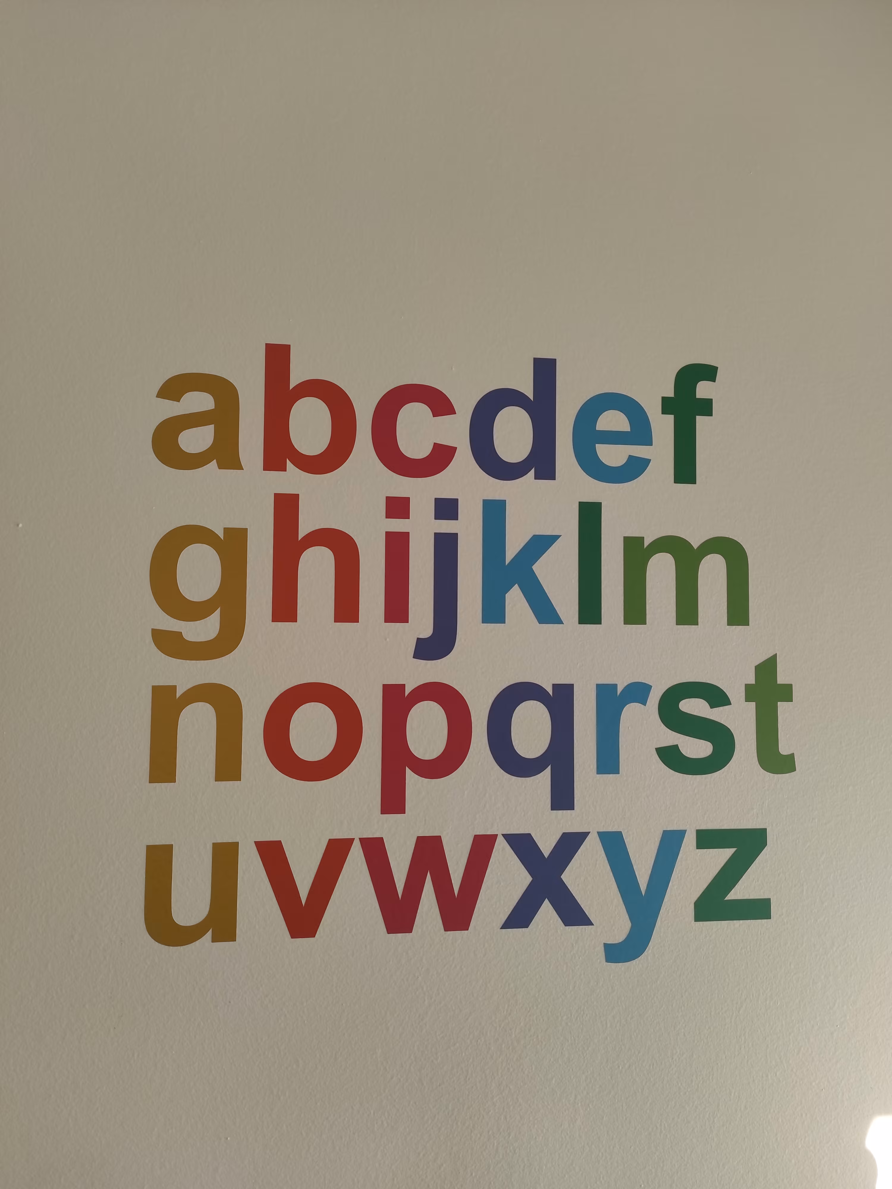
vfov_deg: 69.4
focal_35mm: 25
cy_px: 594
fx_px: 859
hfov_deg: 54.9
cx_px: 446
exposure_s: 1/100
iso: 109
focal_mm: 5.43
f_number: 1.89
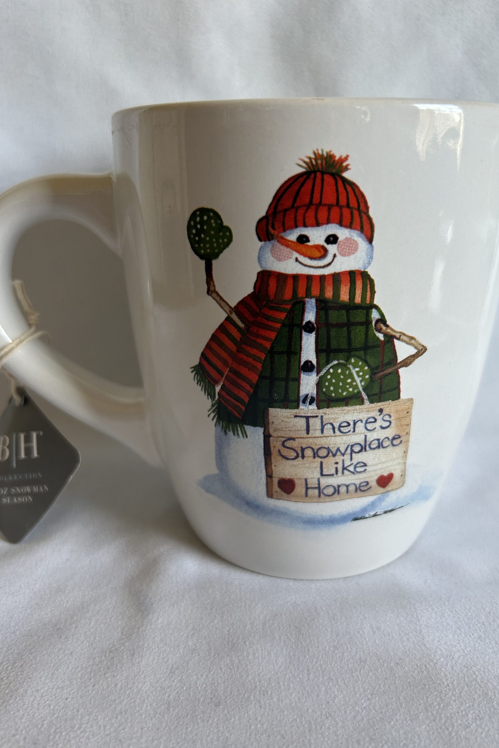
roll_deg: +0.7
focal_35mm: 28
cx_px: 251
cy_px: 375
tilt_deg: -21.1
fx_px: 582
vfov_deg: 65.5
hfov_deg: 46.4
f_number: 1.5
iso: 125
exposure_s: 1/121
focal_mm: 5.7
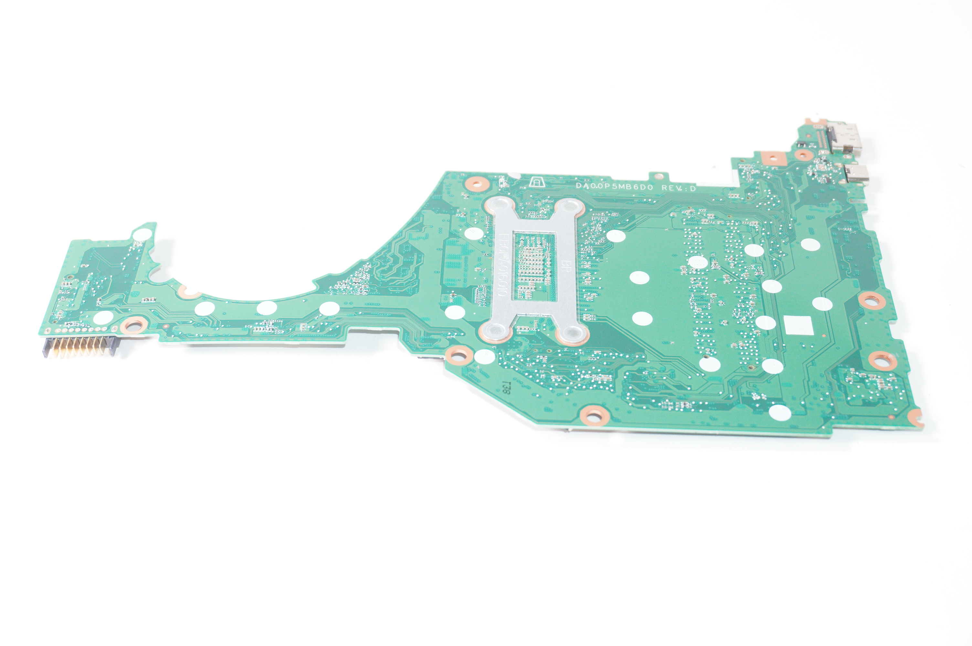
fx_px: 1376
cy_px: 323
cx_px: 486
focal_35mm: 51
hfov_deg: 38.9
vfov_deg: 26.4
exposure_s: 1/125
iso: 640
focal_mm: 34
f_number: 6.3
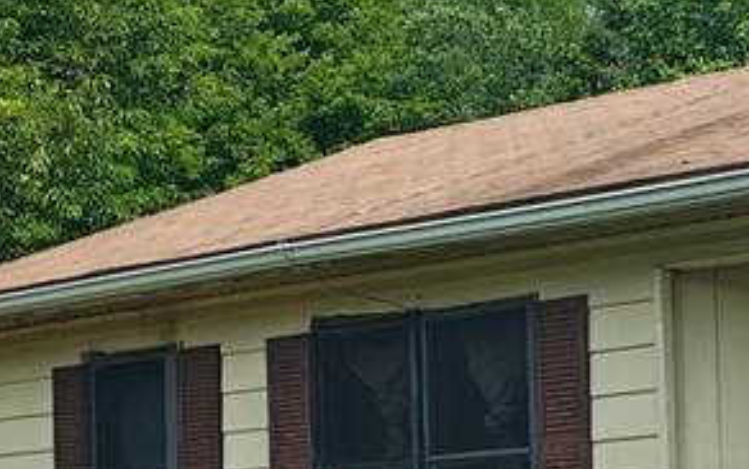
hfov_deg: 16.0
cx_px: 1224
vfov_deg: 11.2
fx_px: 2370
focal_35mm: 116
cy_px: 505
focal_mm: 4.68
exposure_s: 1/799
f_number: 1.7
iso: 100
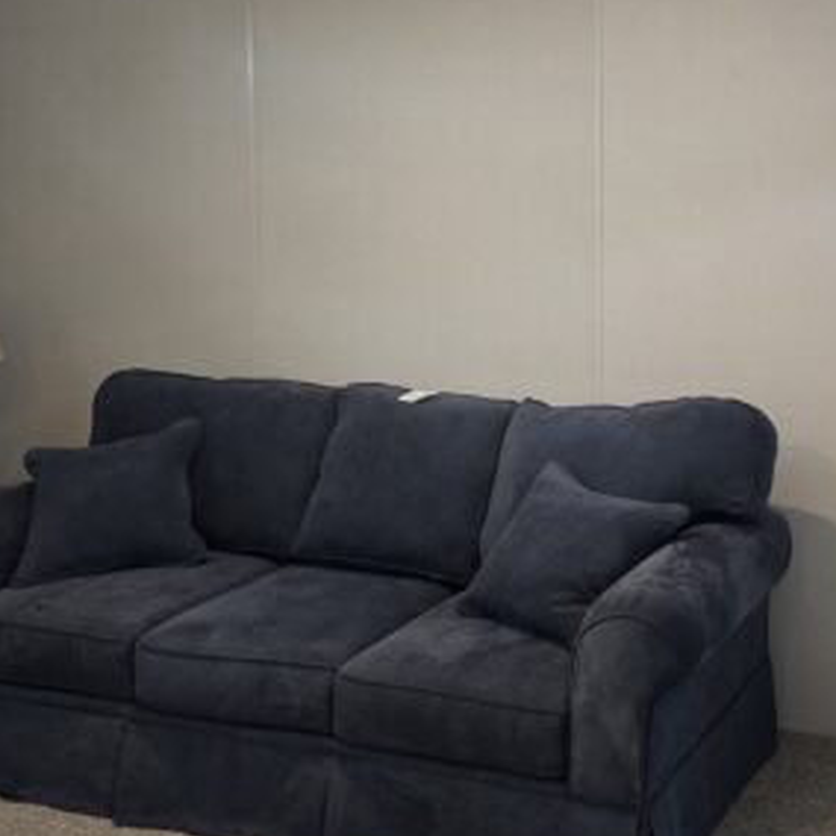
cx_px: 712
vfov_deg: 38.9
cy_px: 312
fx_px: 1175
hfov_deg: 37.2
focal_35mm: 43
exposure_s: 1/120
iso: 320
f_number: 1.7
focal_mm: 6.3
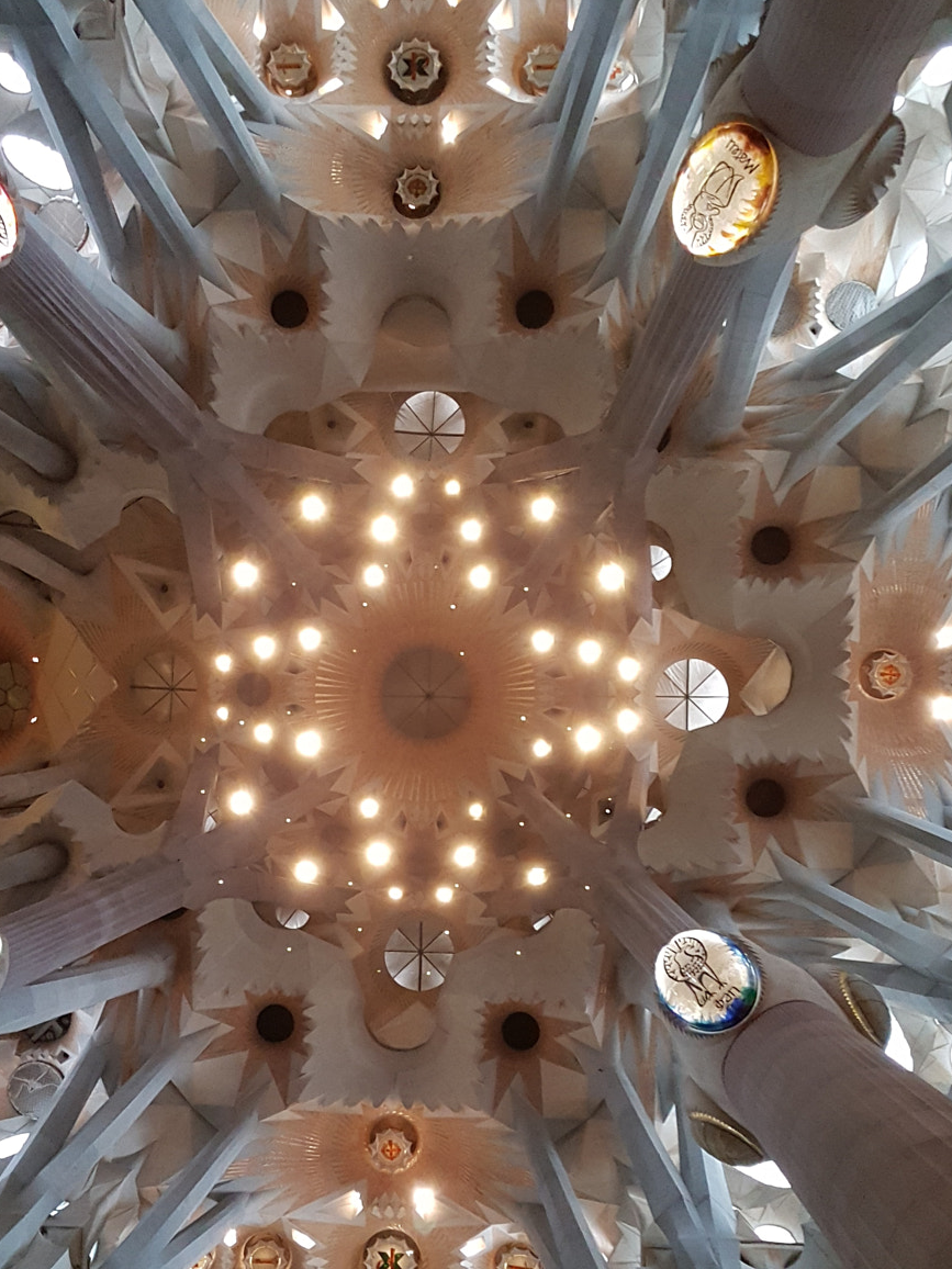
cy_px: 698
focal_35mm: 36
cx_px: 468
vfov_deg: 51.3
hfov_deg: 39.7
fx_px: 1320
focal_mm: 4.2
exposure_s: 1/100
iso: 320
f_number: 1.7
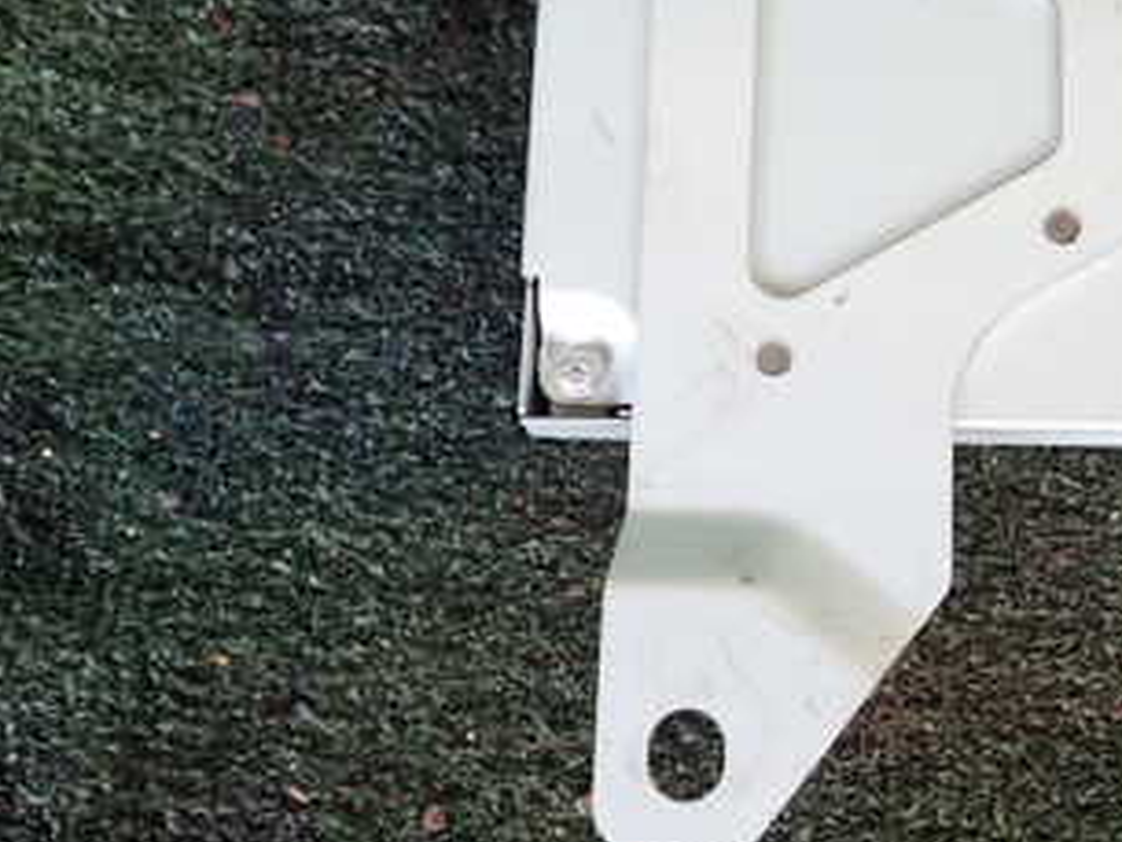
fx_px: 1913
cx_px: 864
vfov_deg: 24.3
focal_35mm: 59
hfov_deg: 32.0
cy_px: 140
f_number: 2.3
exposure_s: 1/60
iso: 200
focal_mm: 5.4
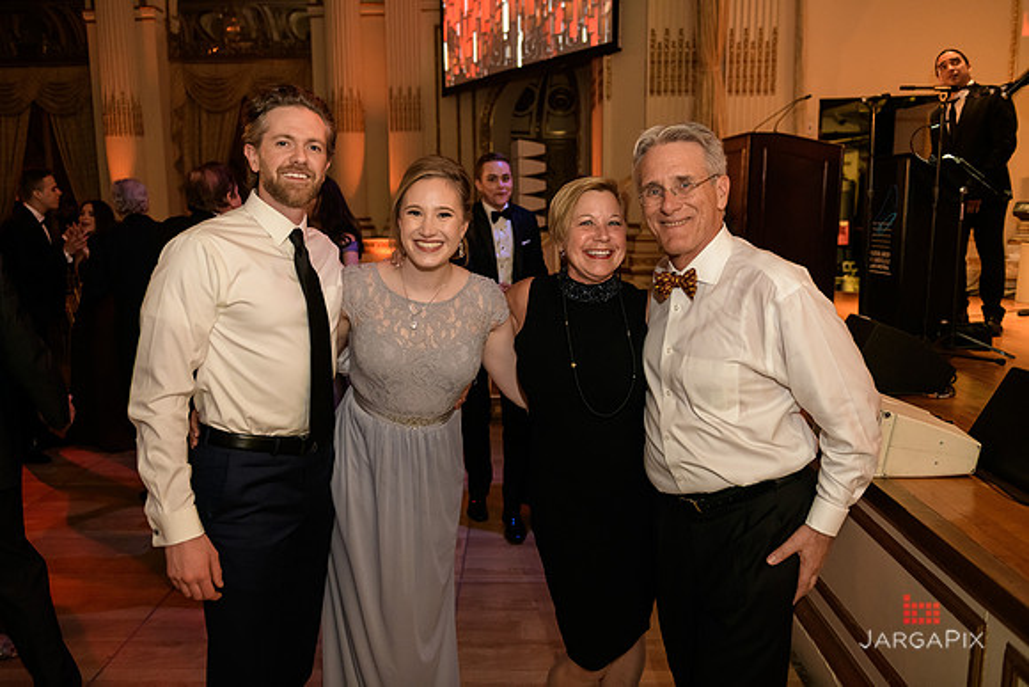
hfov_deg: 63.6
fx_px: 829
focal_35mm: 29
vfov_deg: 45.0
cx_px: 514
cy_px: 344
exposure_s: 1/125
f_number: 3.2
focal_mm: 29
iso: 1600
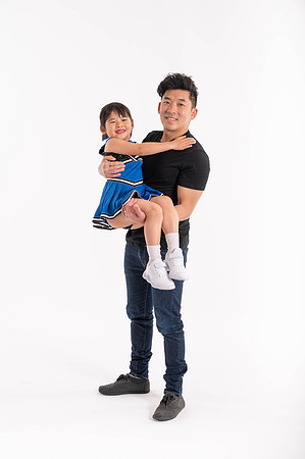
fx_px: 815
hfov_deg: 21.2
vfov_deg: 31.5
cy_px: 230
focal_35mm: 64
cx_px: 152
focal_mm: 64
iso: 250
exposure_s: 1/200
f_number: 8
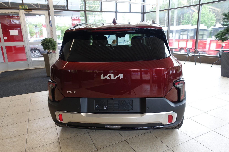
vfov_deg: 53.1
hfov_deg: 73.7
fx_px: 153
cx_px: 114
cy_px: 76
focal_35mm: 24
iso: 125
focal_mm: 8.8
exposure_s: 1/40
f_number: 2.8
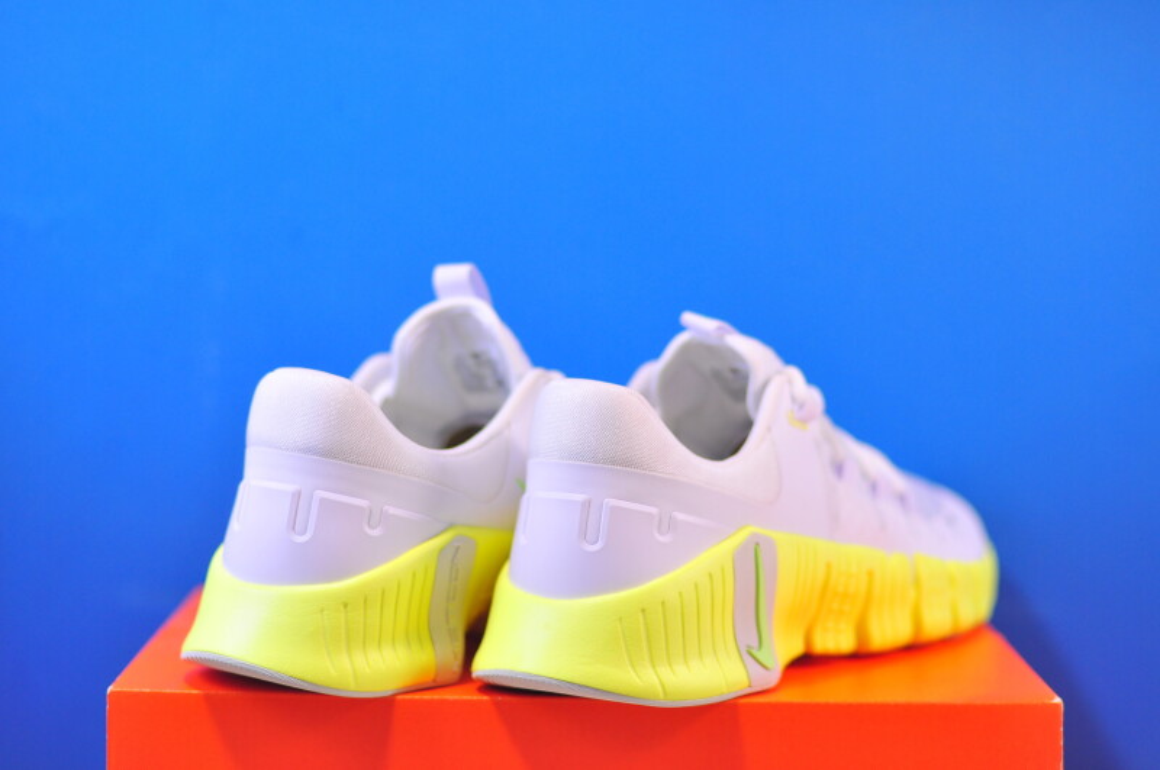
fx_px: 2413
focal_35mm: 75
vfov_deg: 18.1
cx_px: 580
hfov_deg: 27.0
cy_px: 385
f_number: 2
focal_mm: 50
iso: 250
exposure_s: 1/320
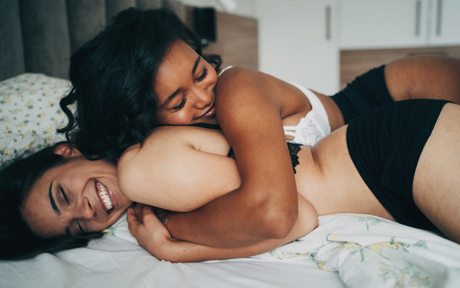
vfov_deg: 35.3
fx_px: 451
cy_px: 137
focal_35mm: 36
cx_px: 231
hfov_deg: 54.0
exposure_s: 1/250
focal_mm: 35
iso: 1250
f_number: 2.2
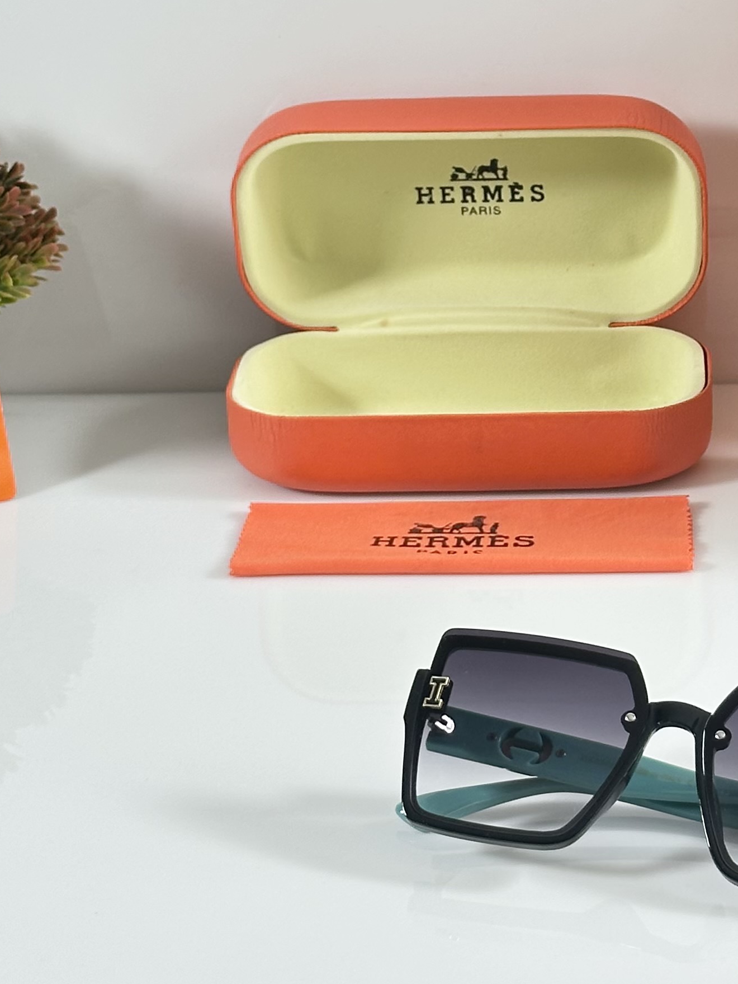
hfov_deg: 13.4
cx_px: 623
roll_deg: +1.1
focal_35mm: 110
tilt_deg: -21.9
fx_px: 3126
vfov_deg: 17.8
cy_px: 352
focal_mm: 6.86
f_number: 1.78
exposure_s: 1/71
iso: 80
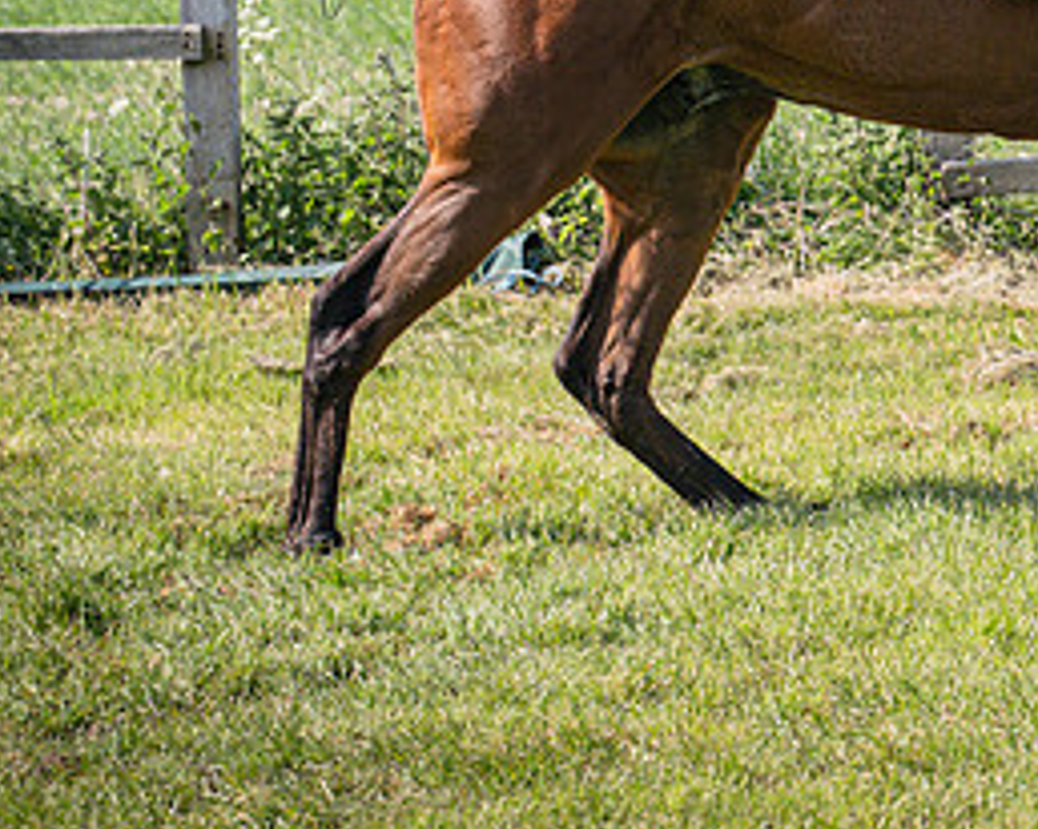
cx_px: 1242
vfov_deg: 7.4
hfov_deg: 9.1
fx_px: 6416
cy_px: 26
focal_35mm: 209
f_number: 4
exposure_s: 1/3200
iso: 400
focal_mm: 70
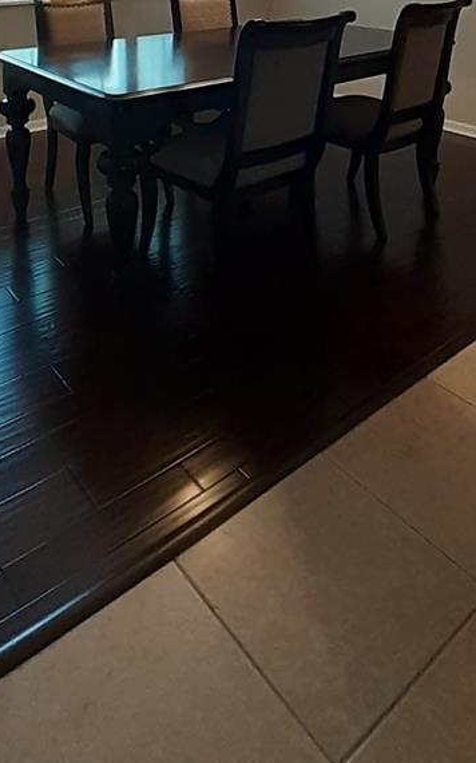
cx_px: 181
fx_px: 602
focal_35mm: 29
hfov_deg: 42.8
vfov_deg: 52.9
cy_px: 21
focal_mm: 1.13
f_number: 2.2
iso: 160
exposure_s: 1/33
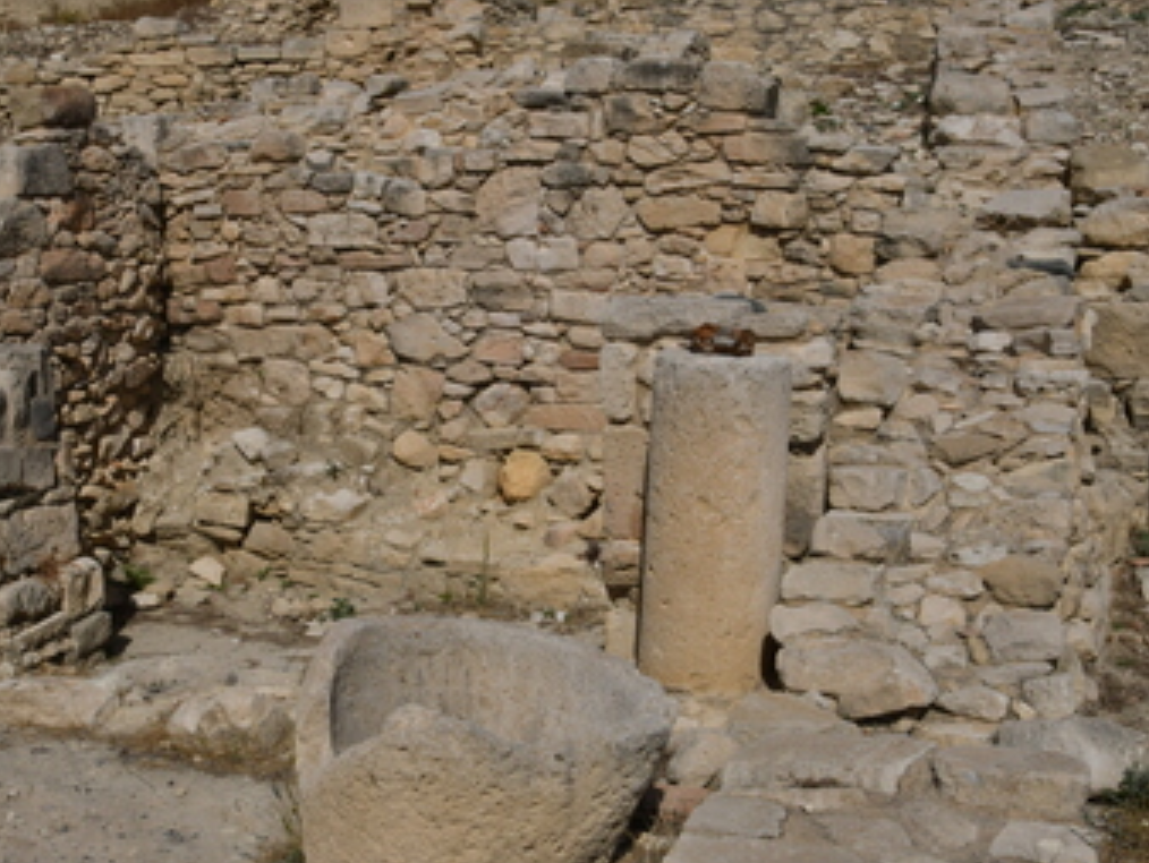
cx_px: 408
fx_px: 1495
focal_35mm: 45
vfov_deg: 32.2
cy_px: 488
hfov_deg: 41.6
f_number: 22
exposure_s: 1/320
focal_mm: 24
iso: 200
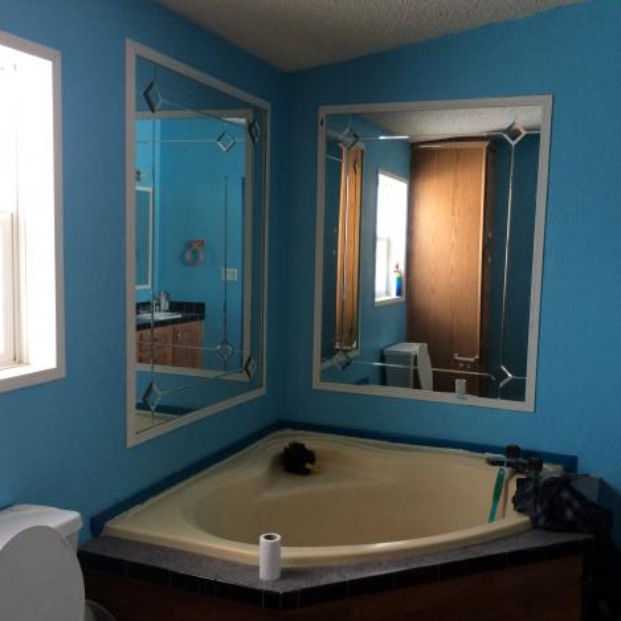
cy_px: 311
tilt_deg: -6.8
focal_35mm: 35
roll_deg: -1.3
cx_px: 332
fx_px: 710
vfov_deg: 47.2
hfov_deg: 47.2
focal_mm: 4.15
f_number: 2.2
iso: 64
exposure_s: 1/30
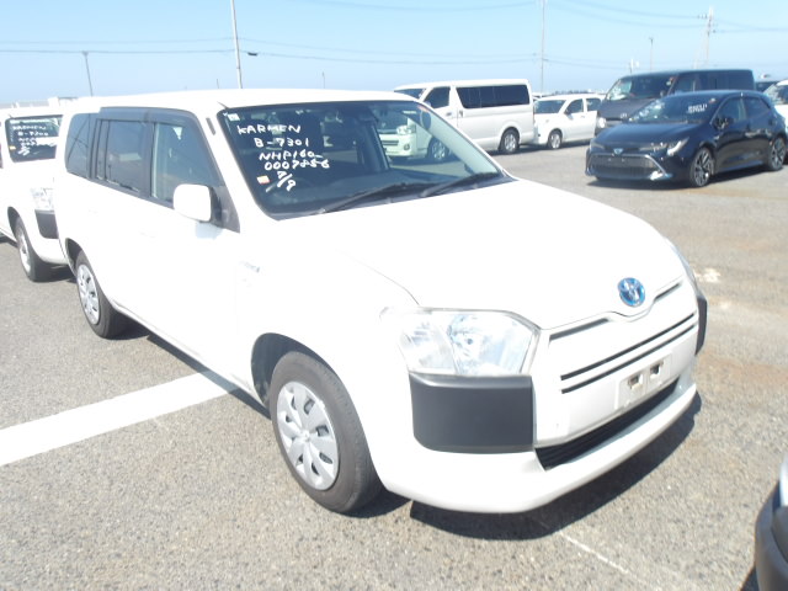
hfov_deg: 65.3
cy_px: 296
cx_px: 394
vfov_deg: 51.4
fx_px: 615
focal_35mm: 27
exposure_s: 1/60
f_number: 10.4
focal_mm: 4.9
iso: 100
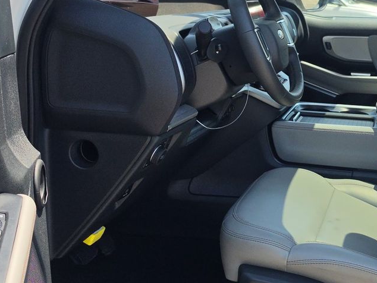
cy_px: 117
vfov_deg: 25.2
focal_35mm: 58
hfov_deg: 31.9
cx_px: 326
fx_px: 632
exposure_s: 1/2993
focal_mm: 6.5
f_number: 1.4
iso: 63
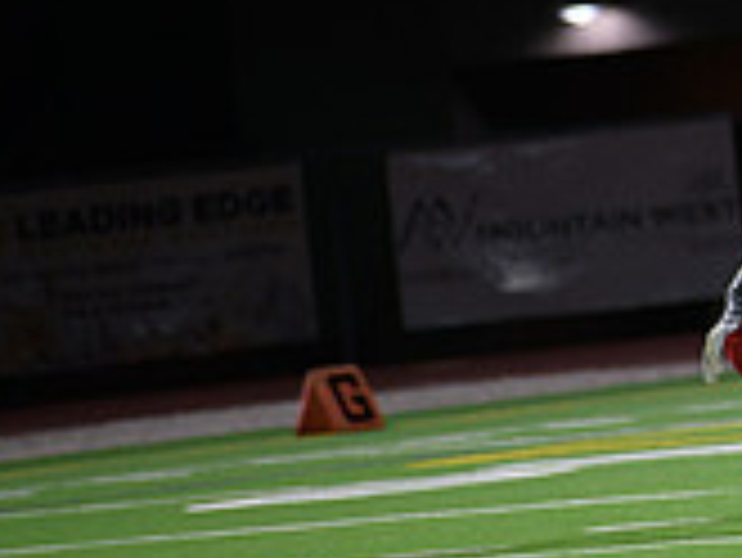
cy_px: 83
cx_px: 1277
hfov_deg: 2.9
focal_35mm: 677
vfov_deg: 2.2
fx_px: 14522
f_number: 2.8
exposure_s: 1/250
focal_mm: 200
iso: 1600
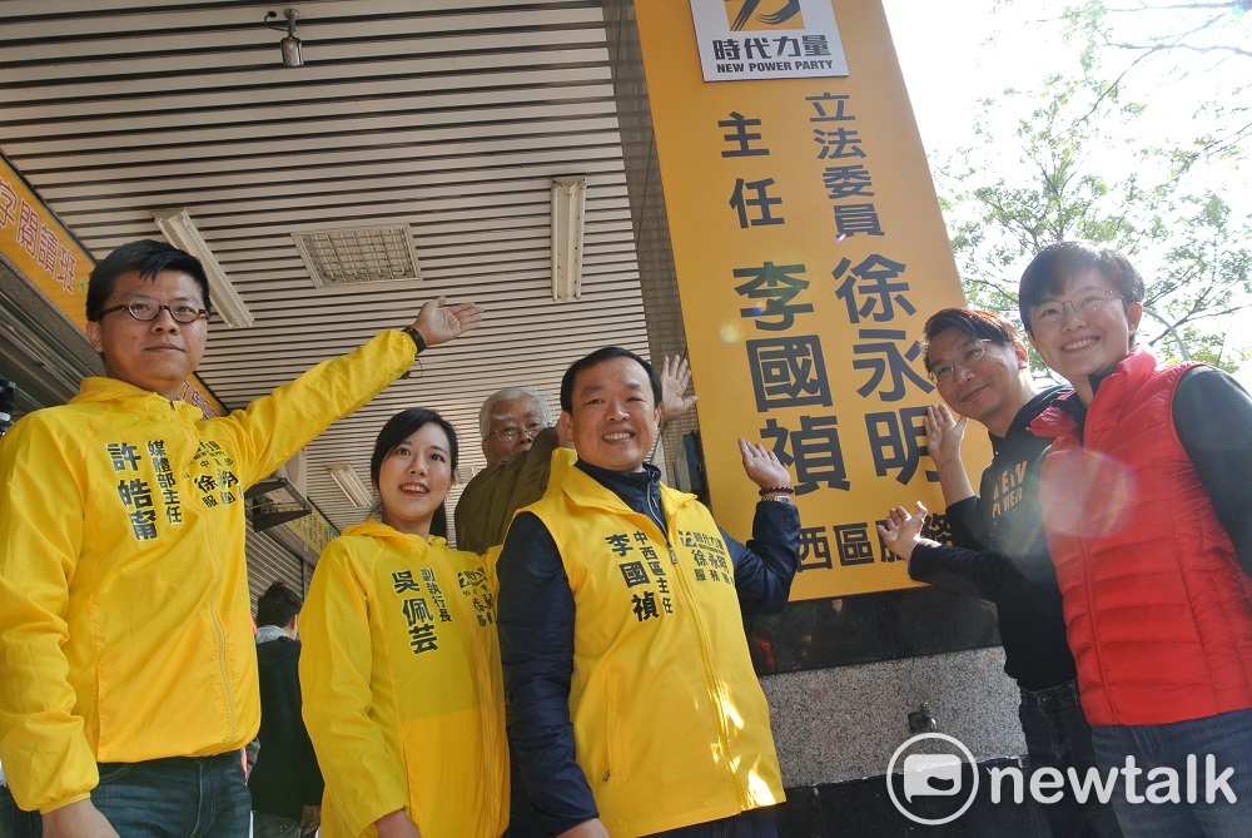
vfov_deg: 48.0
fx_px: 940
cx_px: 626
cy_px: 419
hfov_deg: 67.3
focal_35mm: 27
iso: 200
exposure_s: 1/60
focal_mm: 10
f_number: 9
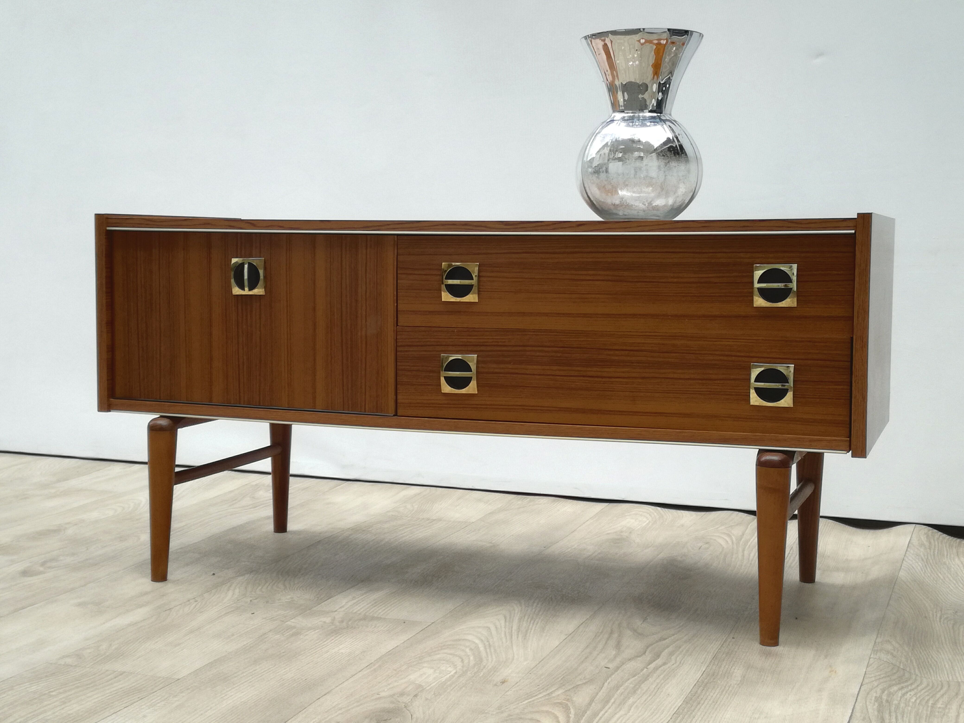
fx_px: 752
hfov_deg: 65.3
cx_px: 482
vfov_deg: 51.4
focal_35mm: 27
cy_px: 362
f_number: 2
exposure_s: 1/148
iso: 50
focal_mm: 3.79
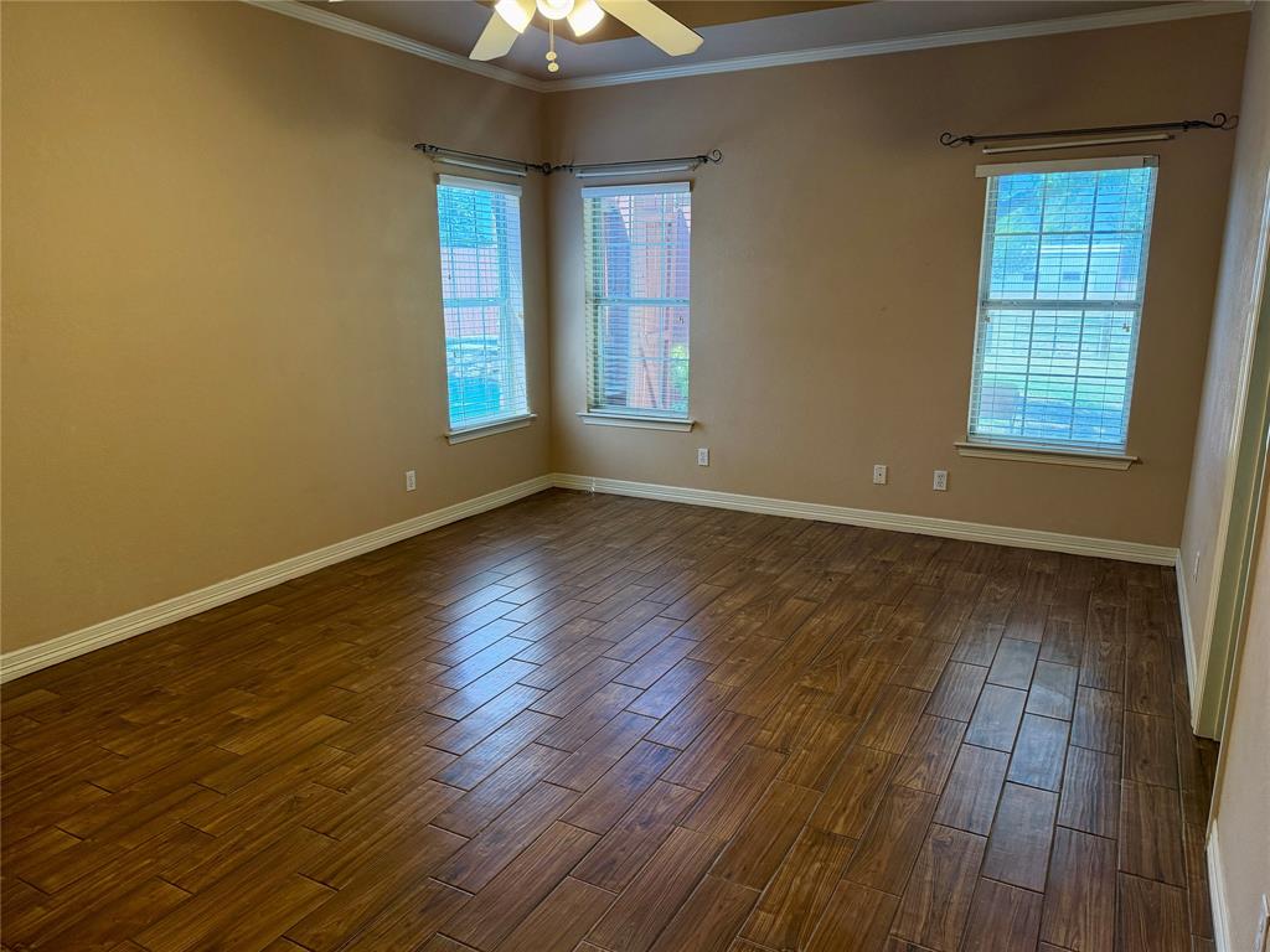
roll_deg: +0.2
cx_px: 635
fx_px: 881
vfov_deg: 56.8
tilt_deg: -13.1
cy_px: 476
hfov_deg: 71.6
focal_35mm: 24
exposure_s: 1/120
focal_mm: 6.76
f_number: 1.78
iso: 320
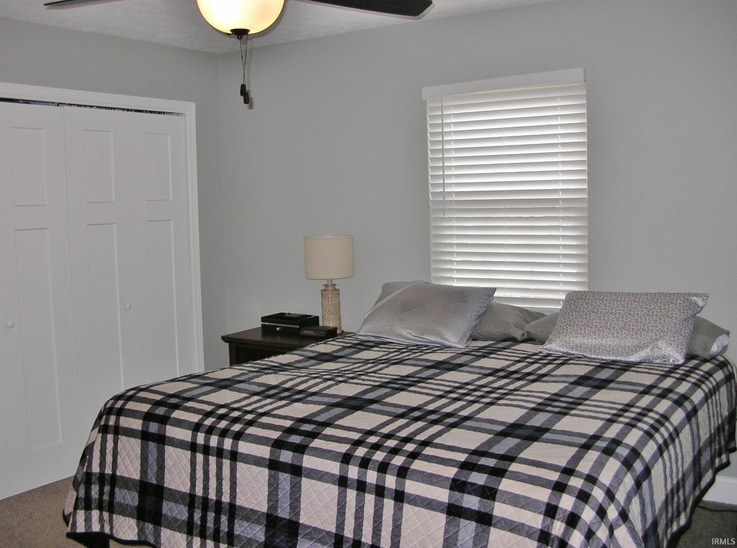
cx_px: 368
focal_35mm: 36
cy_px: 274
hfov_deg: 51.5
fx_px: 764
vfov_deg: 39.5
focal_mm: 6
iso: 50
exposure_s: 1/60.1
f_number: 2.7
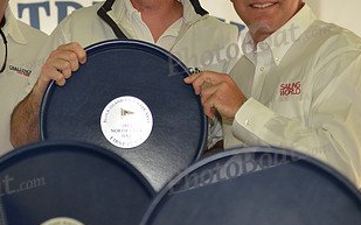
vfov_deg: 9.7
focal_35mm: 134
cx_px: 106
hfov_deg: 15.5
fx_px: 1318
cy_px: 2
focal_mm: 70
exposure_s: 1/320
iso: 1000
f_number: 3.2
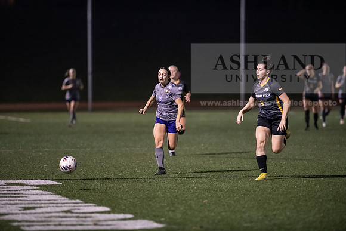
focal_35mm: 300
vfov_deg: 4.6
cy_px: 116
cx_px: 173
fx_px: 2884
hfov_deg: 6.9
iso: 8000
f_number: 2.8
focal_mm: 300
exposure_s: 1/1000
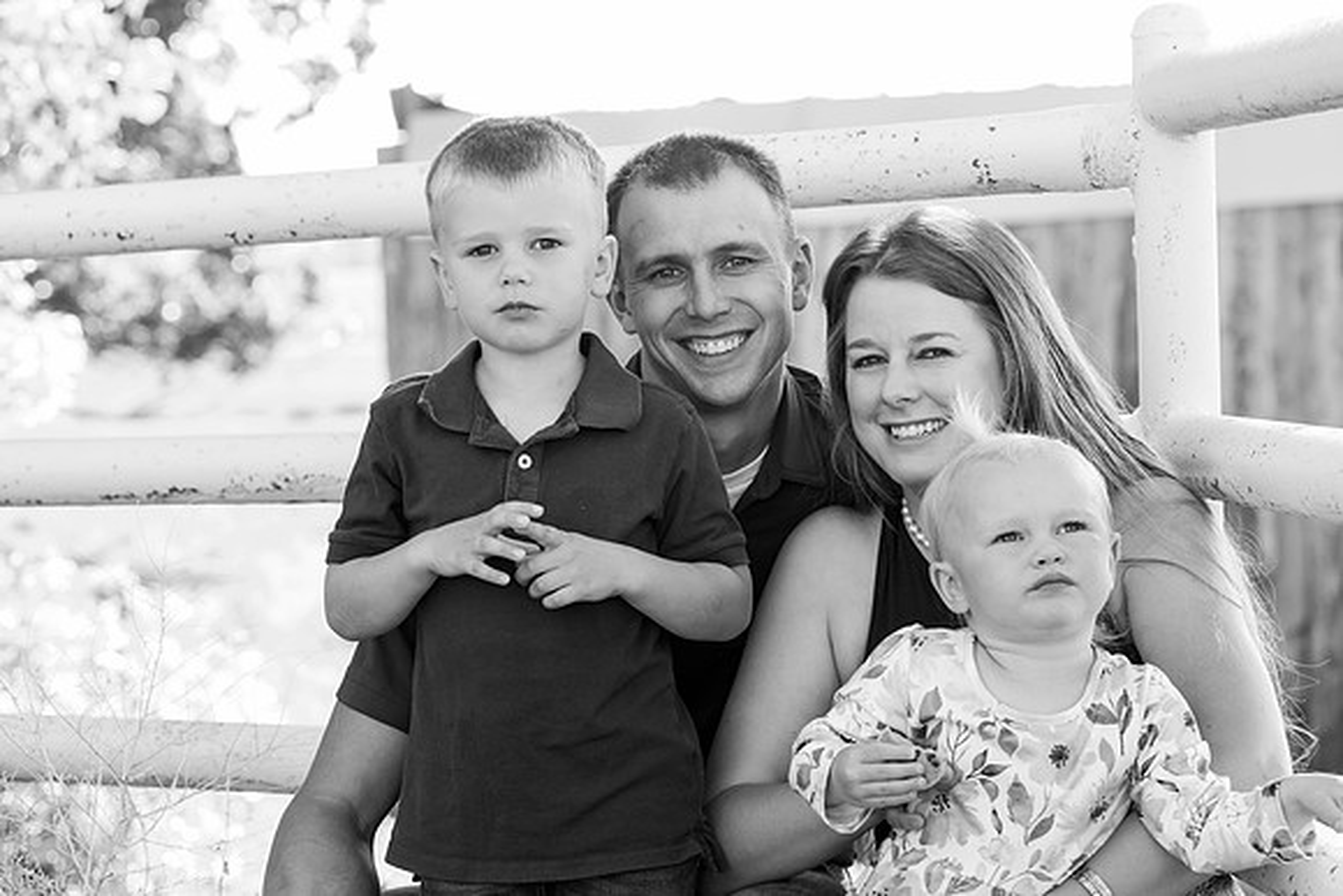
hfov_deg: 16.4
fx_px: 4664
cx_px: 672
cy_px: 448
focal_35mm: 125
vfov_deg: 11.0
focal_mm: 125
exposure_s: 1/125
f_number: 7.1
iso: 800
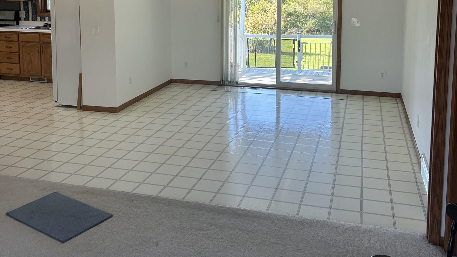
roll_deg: +0.1
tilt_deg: -9.1
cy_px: 37
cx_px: 227
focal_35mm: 39
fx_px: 473
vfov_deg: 29.5
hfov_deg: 51.6
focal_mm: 5.7
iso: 40
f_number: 1.5
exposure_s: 1/120
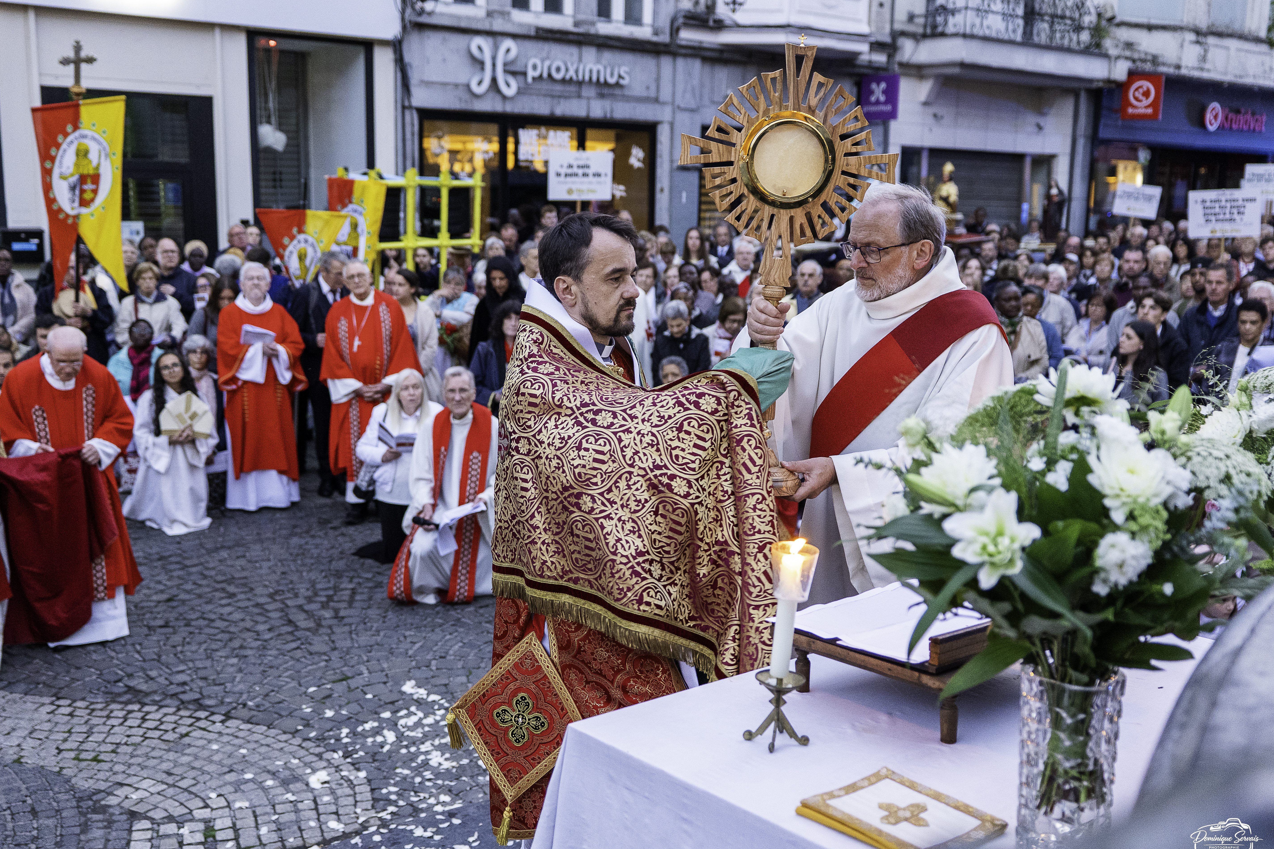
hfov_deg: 50.7
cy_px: 439
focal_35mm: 38
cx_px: 622
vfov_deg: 35.0
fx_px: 1345
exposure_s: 1/125
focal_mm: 36
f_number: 2.8
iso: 4000
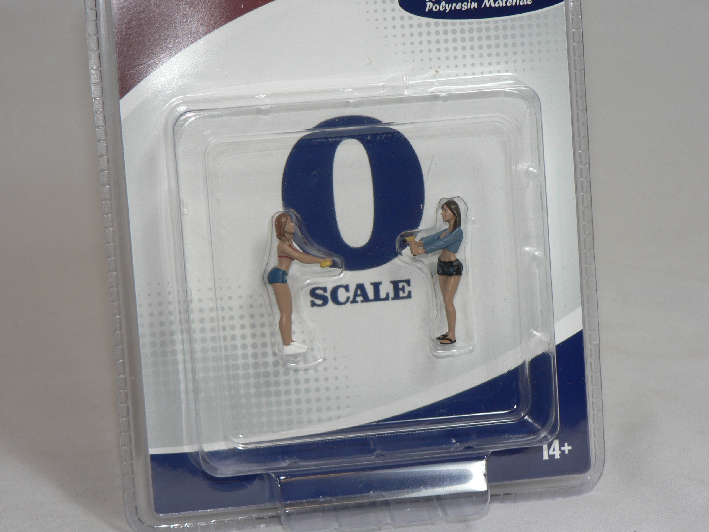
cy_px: 266
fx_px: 2089
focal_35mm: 102
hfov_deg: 19.3
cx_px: 354
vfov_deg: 14.5
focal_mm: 16.9
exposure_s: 1/60
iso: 80
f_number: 3.2
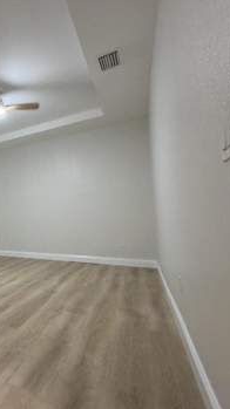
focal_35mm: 21
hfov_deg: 41.8
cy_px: 210
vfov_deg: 83.8
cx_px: -26
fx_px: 228
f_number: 2.2
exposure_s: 1/60
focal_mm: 2.22
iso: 500
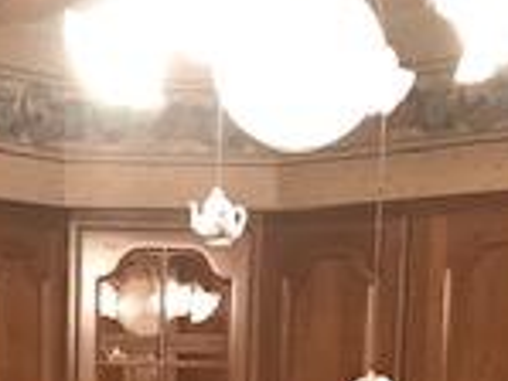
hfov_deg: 16.3
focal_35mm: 120
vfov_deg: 11.4
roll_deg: +0.5
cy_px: 704
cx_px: 119
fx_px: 1762
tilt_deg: -8.1
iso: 64
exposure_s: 1/15
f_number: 1.8
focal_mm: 3.99
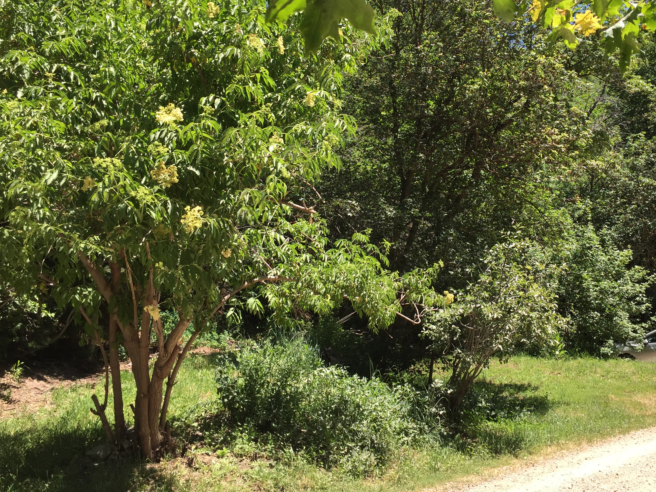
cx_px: 399
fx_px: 701
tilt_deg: +4.4
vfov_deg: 38.5
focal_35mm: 37
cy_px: 196
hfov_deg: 49.8
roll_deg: +5.9
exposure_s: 1/760
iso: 32
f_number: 2.2
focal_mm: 4.15
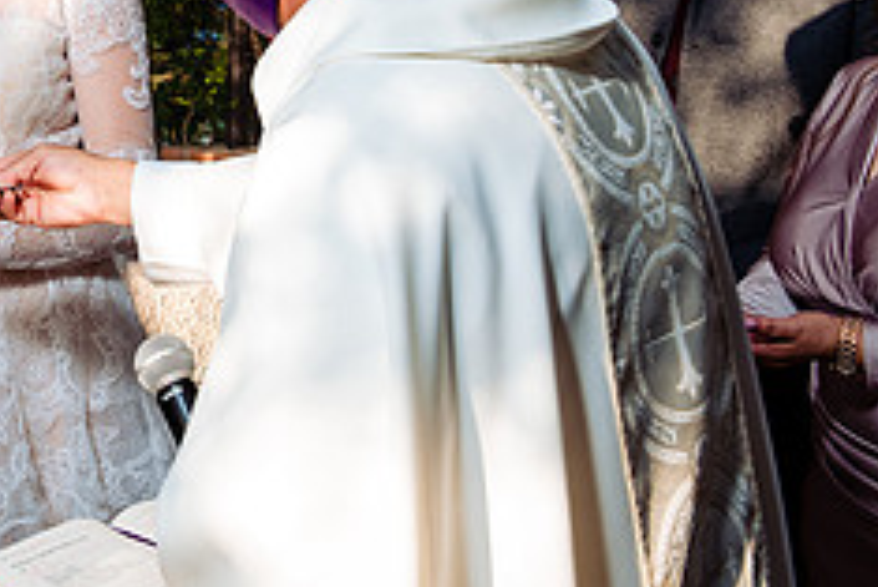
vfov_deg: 16.0
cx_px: -4
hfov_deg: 23.2
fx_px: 2050
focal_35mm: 84
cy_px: 9
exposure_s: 1/200
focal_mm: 34
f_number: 6.3
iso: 800
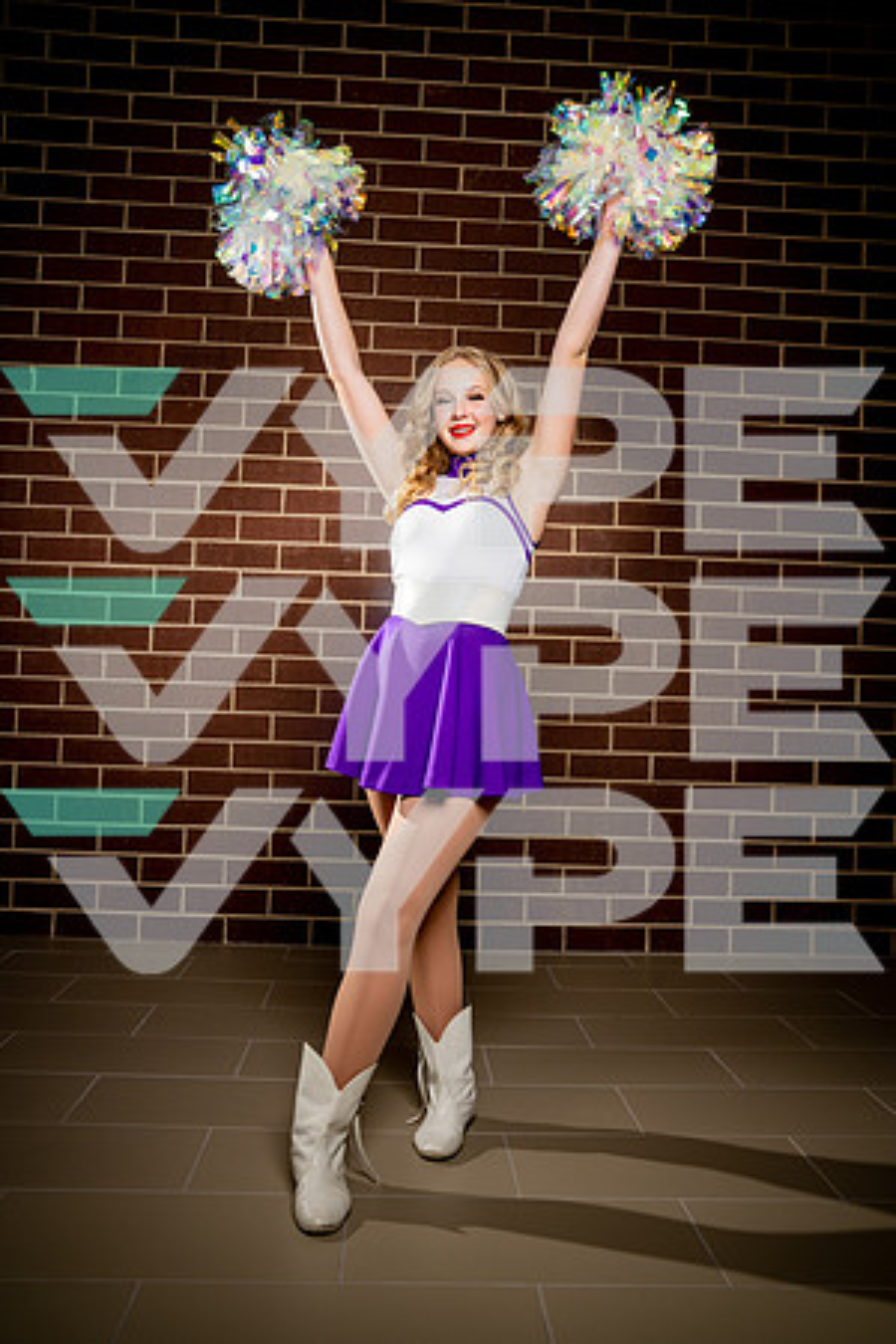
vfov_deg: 61.9
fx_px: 1120
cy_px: 672
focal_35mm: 30
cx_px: 448
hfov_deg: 43.6
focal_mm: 30
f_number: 7.1
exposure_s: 1/250
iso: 400
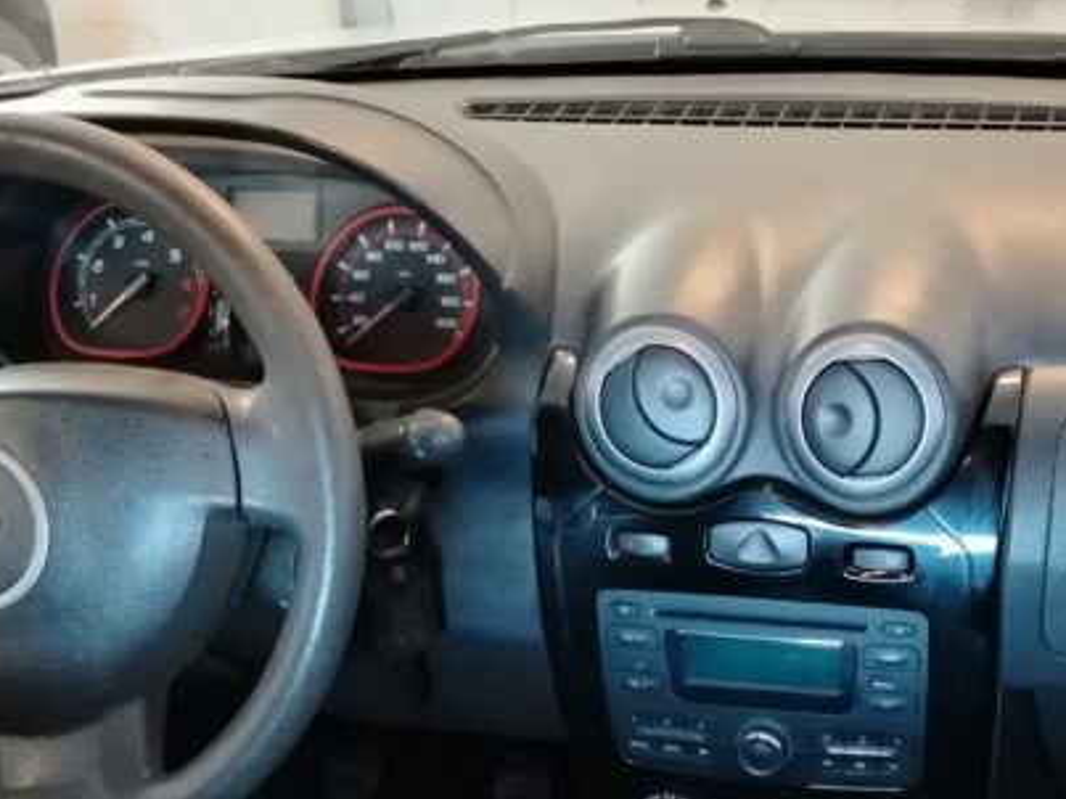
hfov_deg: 31.2
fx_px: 1878
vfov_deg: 23.4
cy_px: 714
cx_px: 780
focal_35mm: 61
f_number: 1.75
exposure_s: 1/25
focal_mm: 5.25
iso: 2281
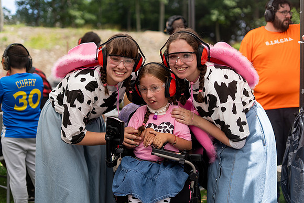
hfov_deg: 39.6
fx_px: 422
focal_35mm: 50
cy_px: 102
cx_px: 152
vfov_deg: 27.0
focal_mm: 50
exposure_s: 1/800
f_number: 2.2
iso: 50
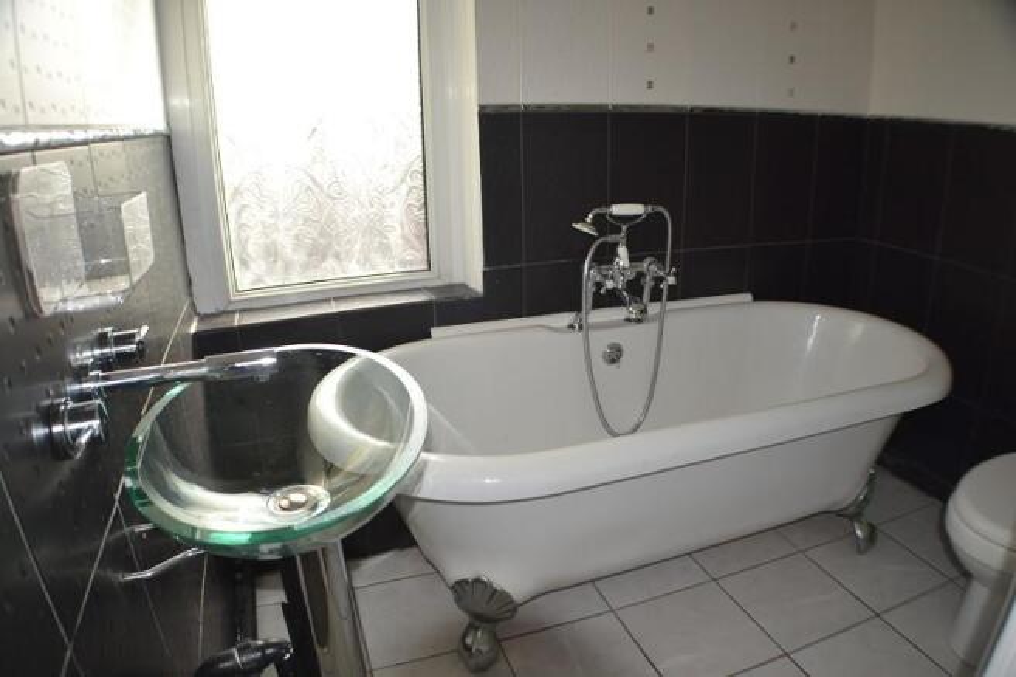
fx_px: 846
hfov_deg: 61.9
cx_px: 508
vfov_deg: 43.6
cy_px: 338
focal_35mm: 30
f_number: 3.8
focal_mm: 20
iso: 100
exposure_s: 1/125
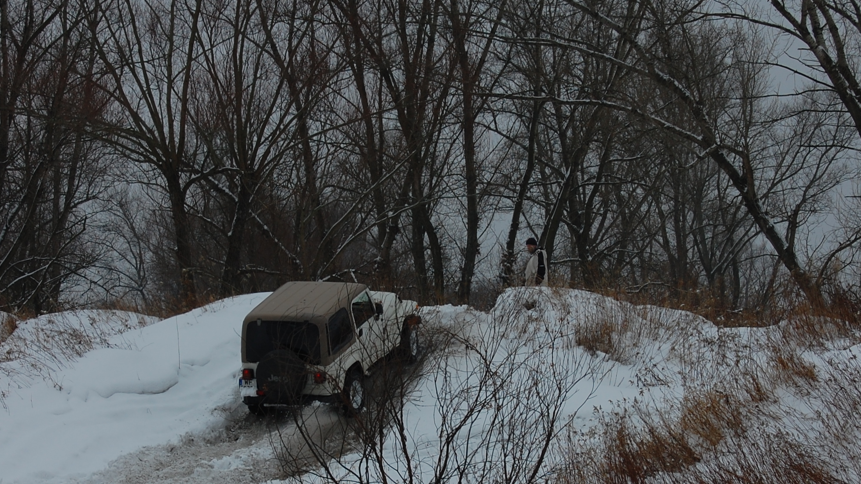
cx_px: 376
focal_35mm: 133
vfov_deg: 9.1
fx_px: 3032
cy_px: 303
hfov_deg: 16.2
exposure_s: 1/320
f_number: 9
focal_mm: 55
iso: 200
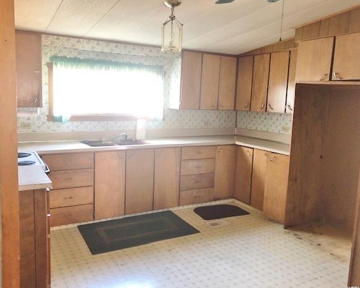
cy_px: 143
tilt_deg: -6.0
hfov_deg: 58.7
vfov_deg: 48.5
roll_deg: -0.9
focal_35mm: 30
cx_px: 169
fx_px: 320
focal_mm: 3.99
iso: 100
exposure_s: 1/13
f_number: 1.8
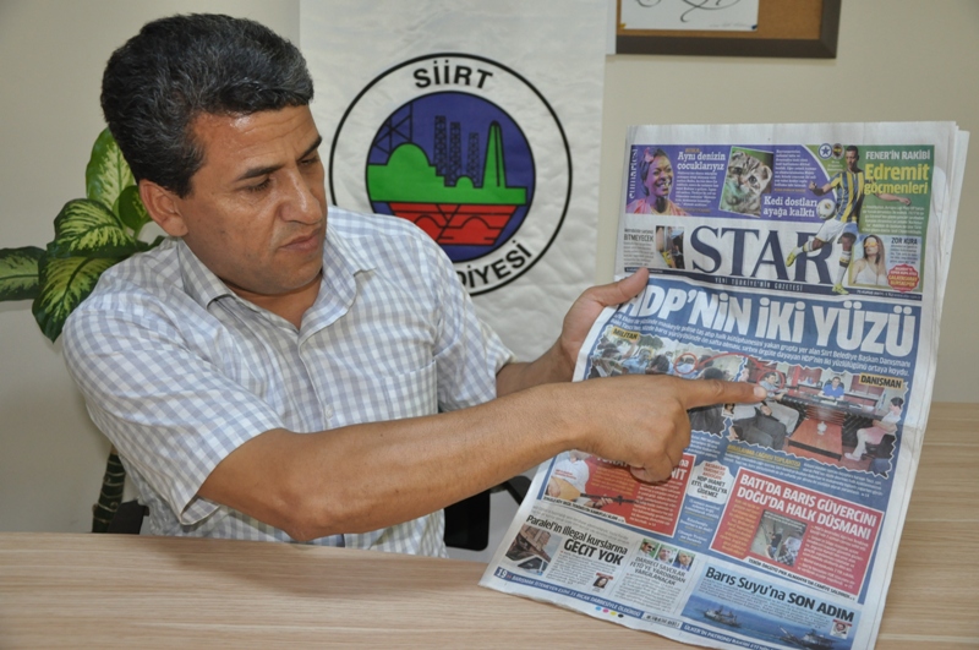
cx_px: 490
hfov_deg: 51.3
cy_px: 325
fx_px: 1018
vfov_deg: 35.4
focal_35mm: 38
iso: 800
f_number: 4
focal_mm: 25
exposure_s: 1/60
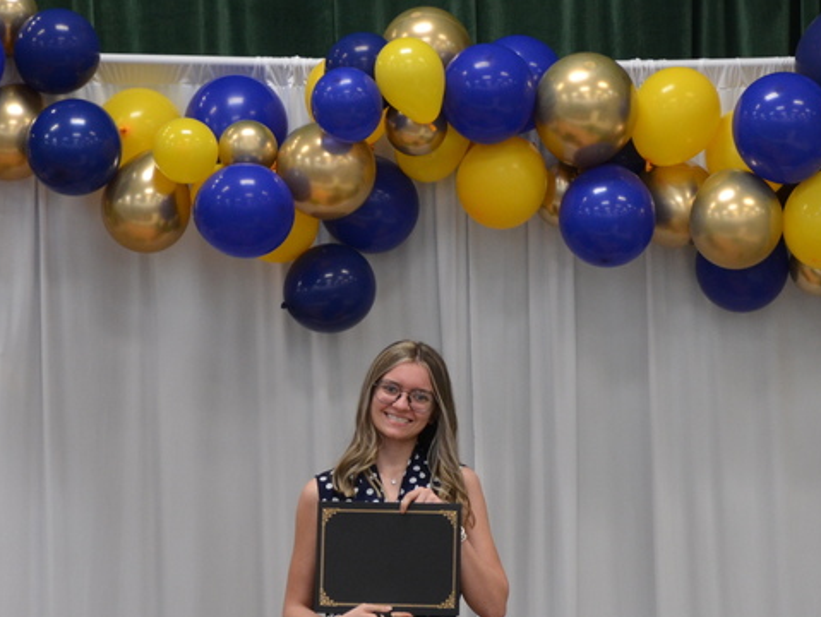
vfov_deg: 5.1
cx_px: 569
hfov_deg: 6.8
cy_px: 524
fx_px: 6931
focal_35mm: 292
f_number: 5.3
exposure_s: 1/30
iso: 900
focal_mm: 95
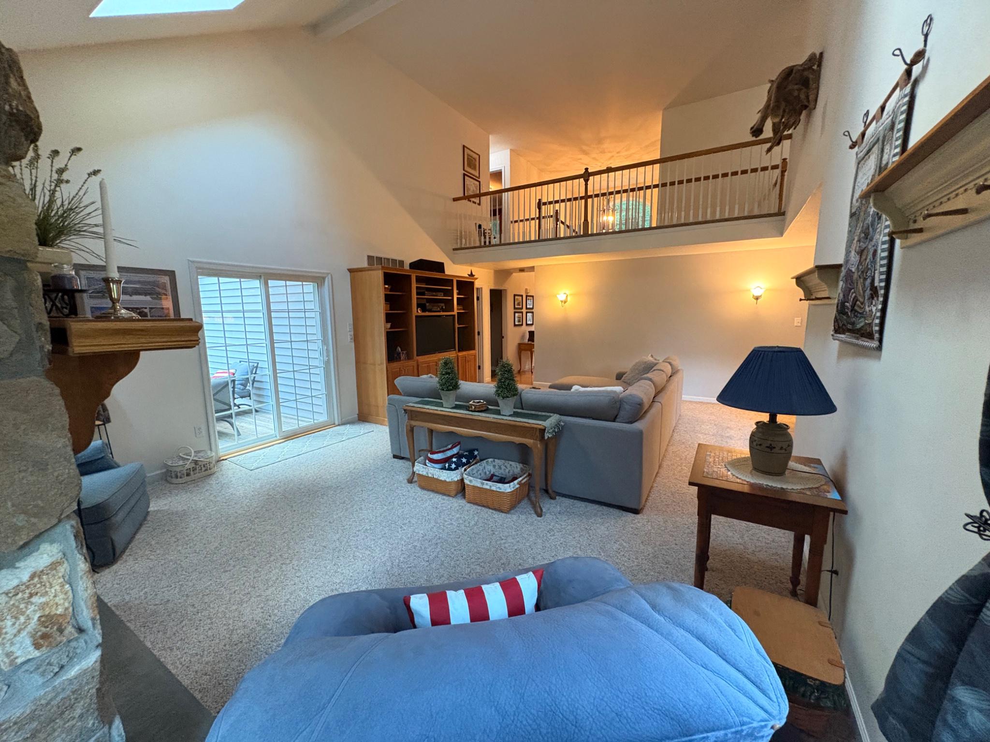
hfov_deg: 102.1
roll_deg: +1.0
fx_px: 400
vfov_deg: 85.7
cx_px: 495
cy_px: 371
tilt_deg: -8.4
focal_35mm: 14
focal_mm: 2.22
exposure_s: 1/60
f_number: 2.2
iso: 640
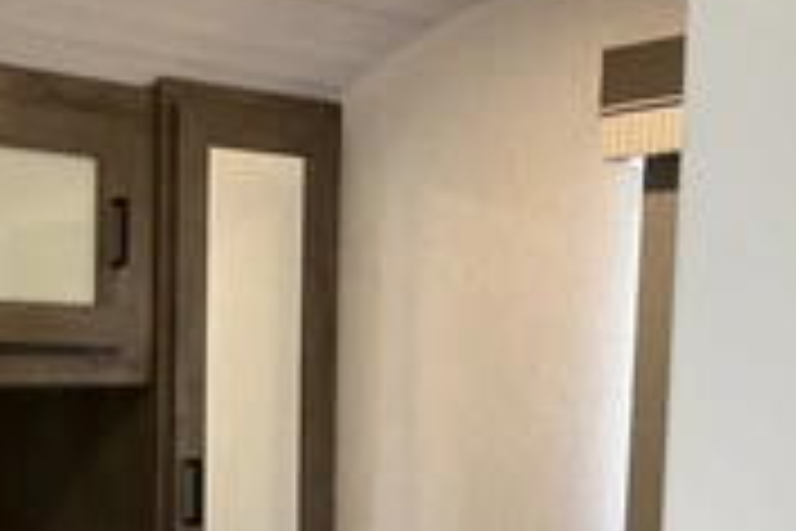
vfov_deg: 19.7
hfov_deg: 28.4
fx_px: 1503
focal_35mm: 68
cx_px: 63
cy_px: 464
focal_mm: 3
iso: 125
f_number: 1.8
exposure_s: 1/60
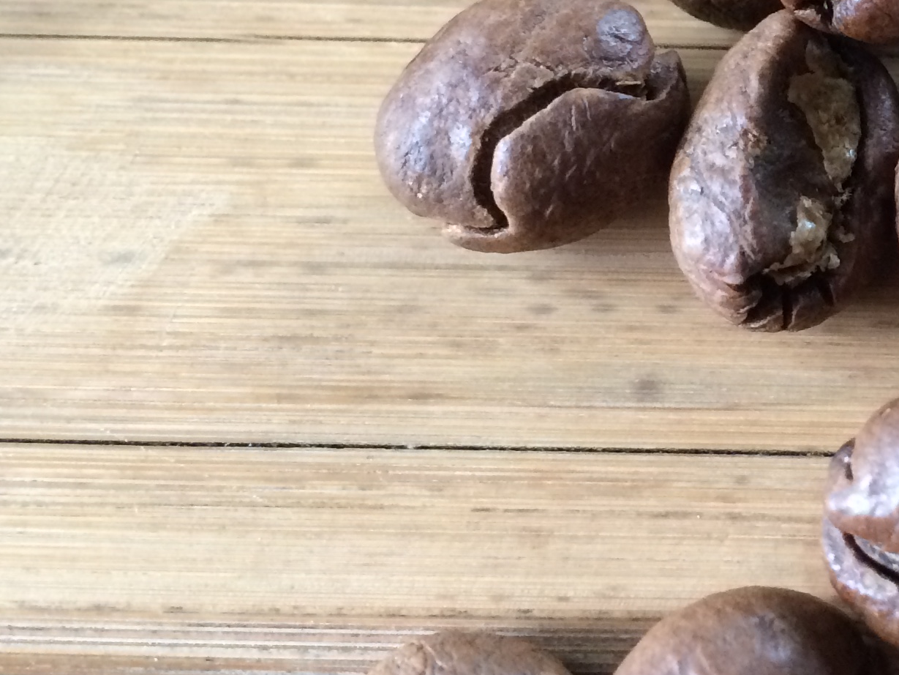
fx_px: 2000
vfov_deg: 19.0
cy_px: 146
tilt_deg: -66.9
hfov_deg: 23.3
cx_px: 1059
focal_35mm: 77
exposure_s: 1/33
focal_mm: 4.15
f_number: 2.2
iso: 250
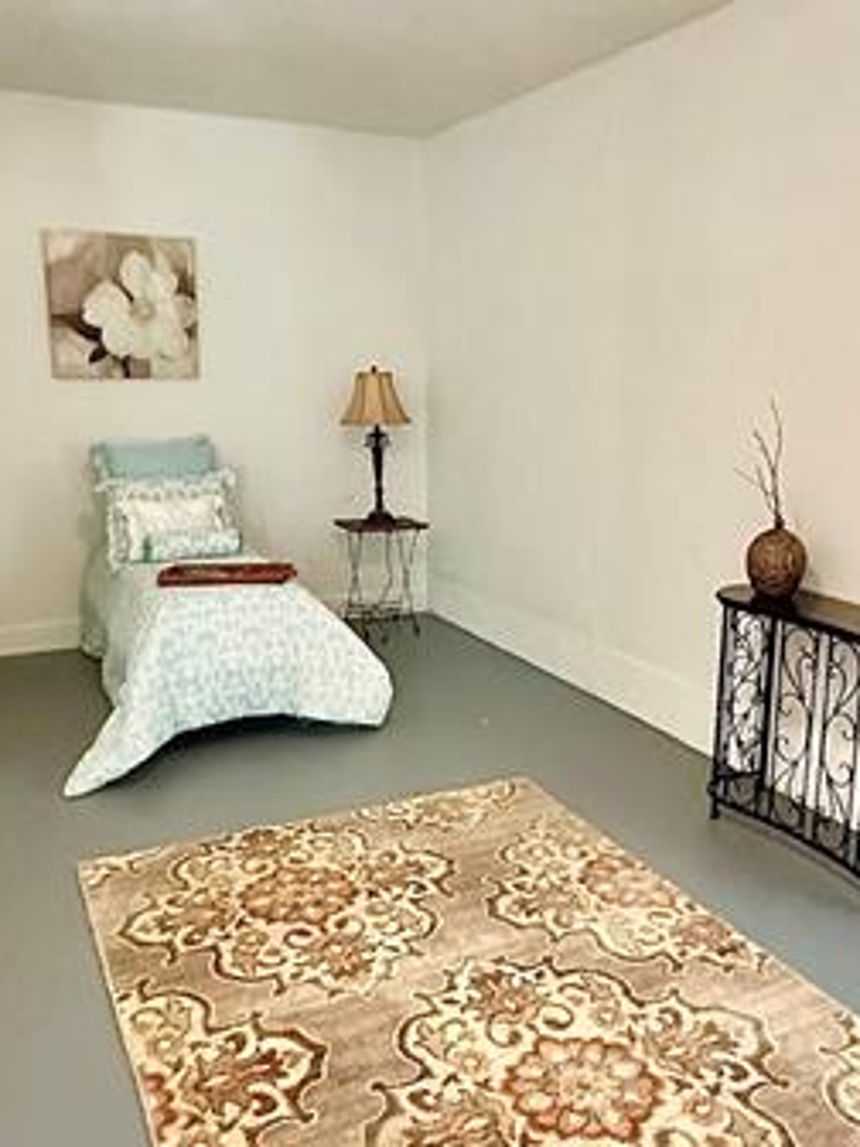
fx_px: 1060
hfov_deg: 43.9
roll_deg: -0.8
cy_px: 601
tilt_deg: -12.3
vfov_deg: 56.8
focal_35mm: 32
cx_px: 515
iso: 1250
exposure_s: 1/60
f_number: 2.2
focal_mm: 2.22
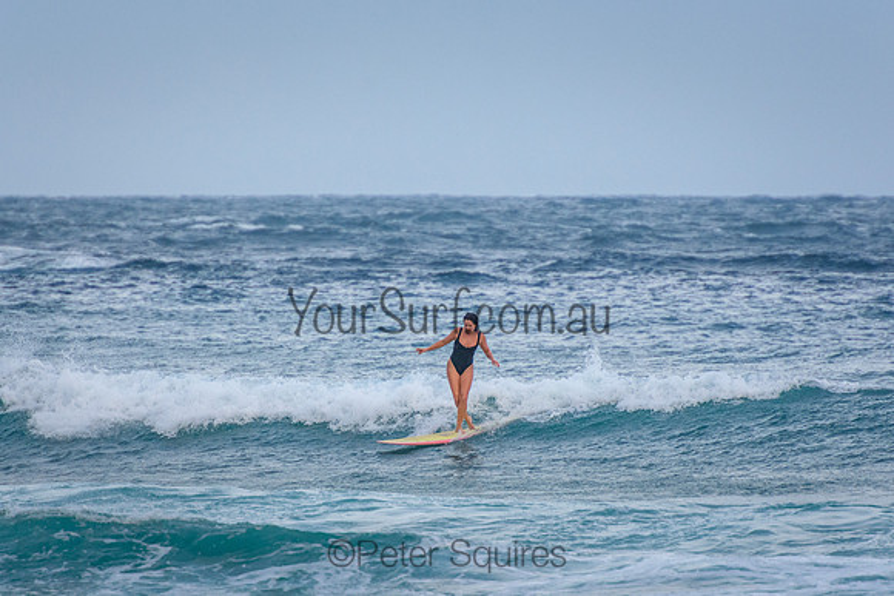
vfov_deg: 2.2
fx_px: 15270
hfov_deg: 3.4
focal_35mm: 615
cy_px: 298
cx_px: 447
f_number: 5.6
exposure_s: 1/1600
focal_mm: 400
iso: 720
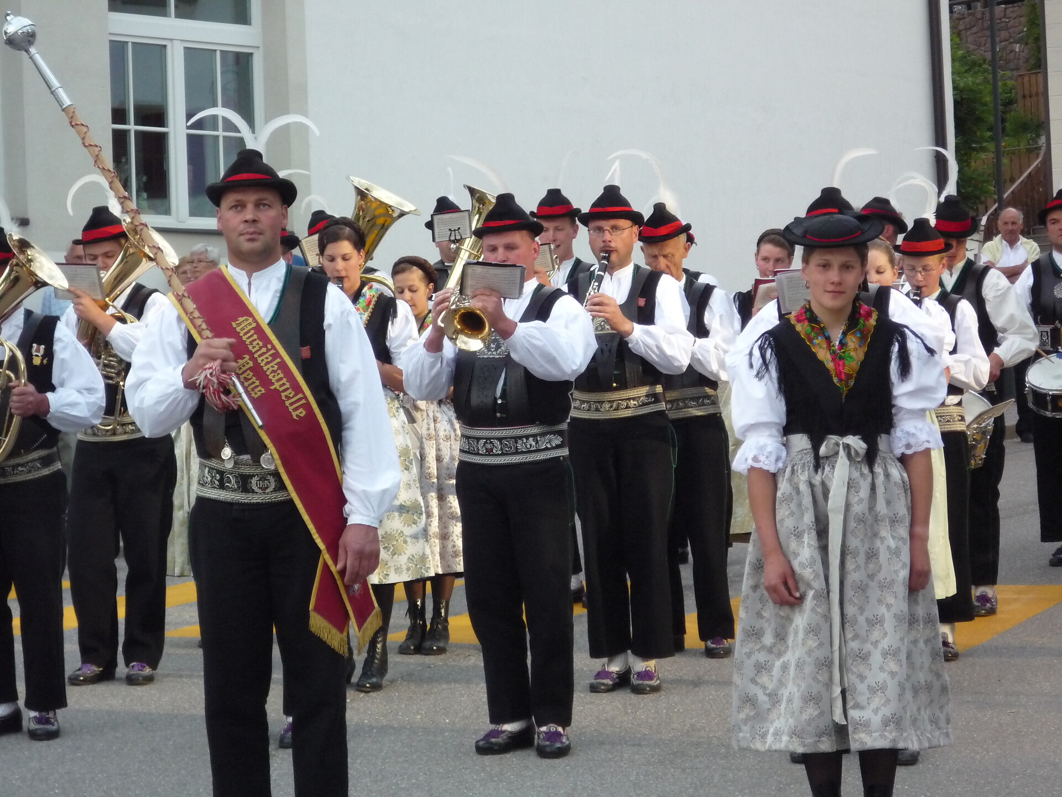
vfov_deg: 12.3
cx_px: 531
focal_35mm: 120
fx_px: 3682
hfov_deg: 16.4
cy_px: 398
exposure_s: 1/60
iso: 400
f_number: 5.8
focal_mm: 20.8
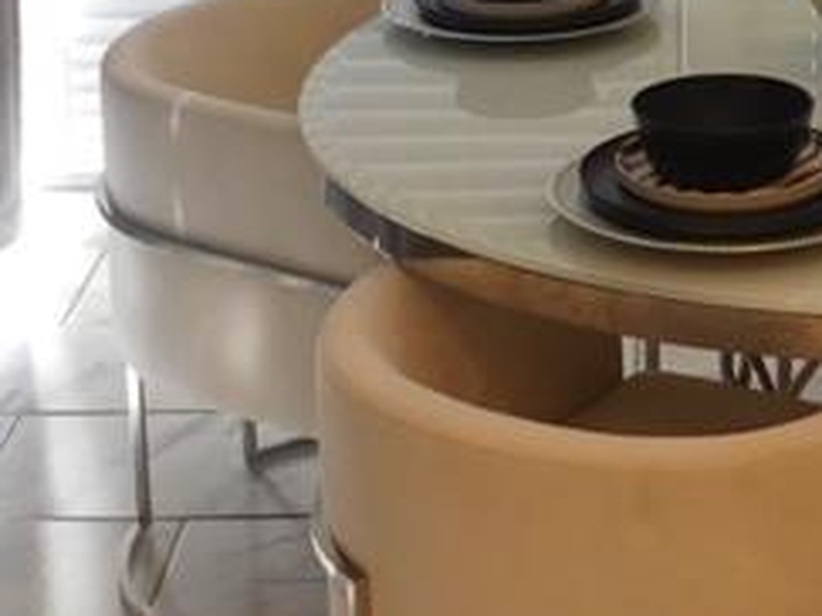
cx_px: 785
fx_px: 2302
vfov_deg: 14.5
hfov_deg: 19.7
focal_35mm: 97
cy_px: -206
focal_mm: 4
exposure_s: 1/50
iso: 125
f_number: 3
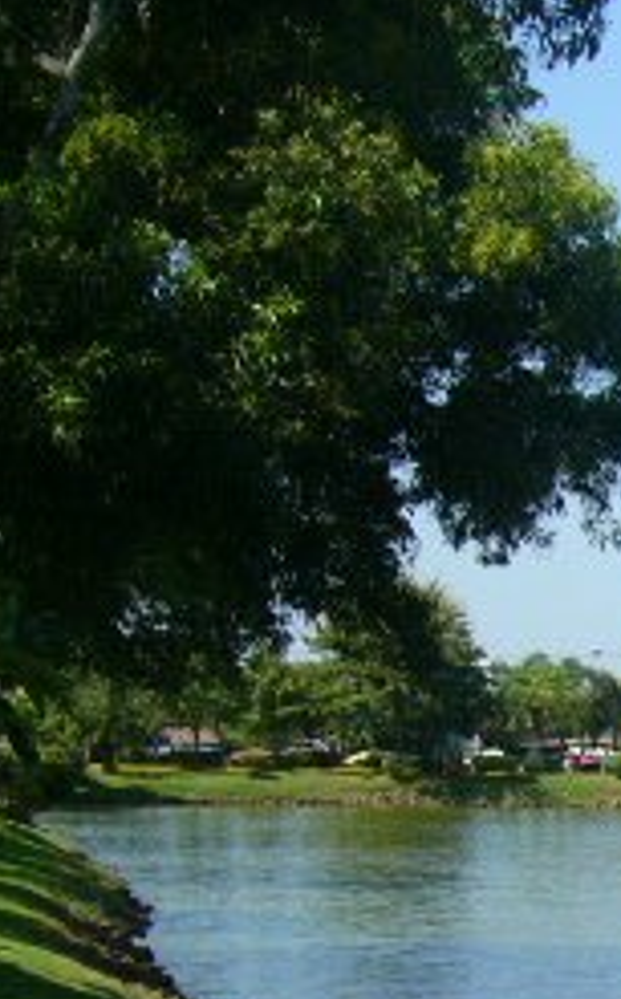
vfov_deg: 19.6
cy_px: 861
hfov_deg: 11.7
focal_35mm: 105
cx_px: 1007
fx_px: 2853
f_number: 8.3
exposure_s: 1/125
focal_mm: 6.3
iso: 50
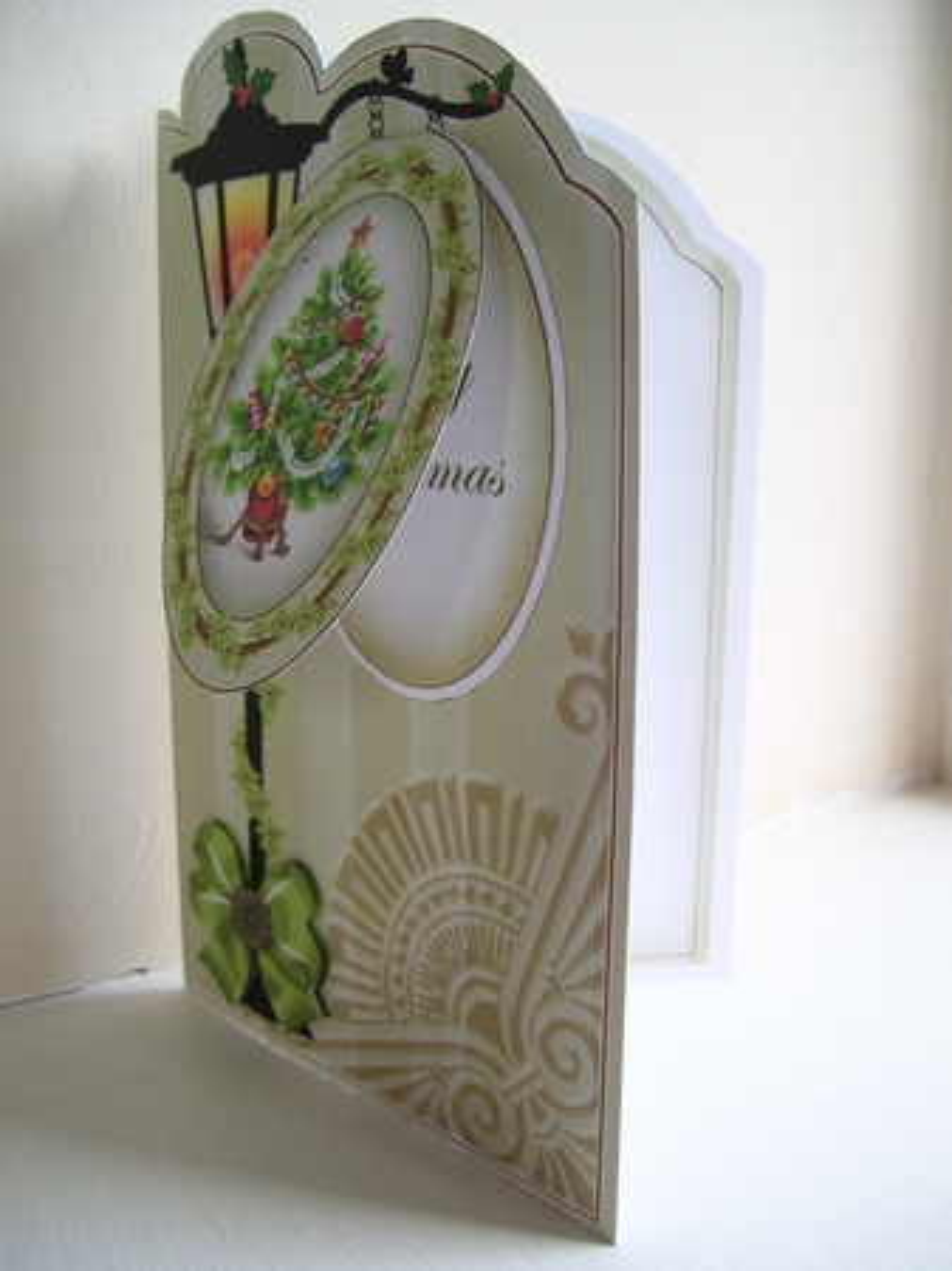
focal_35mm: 36
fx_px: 1321
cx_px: 476
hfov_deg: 39.6
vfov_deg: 51.4
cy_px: 636
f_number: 2.7
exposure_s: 1/60
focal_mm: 6
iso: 80
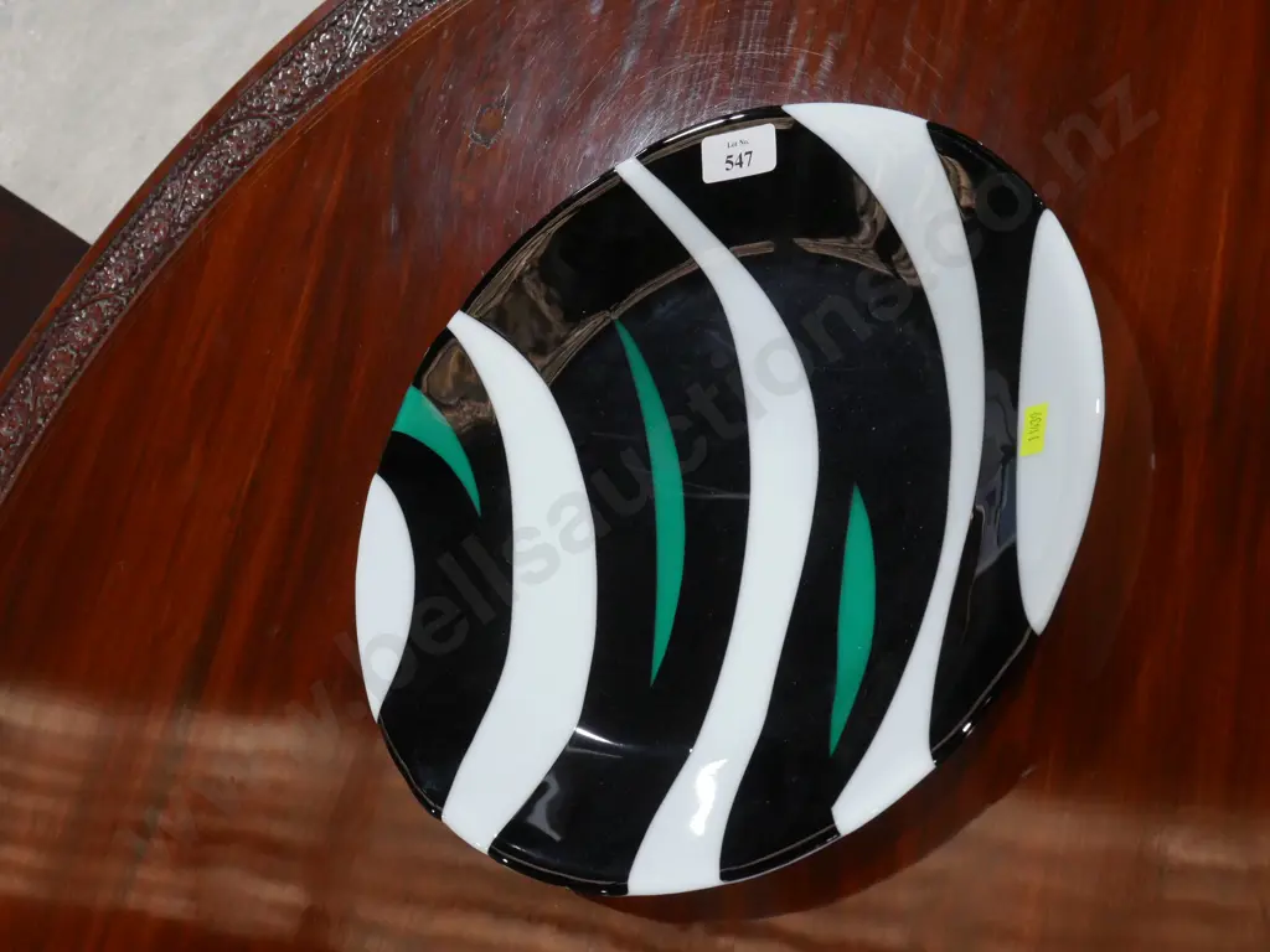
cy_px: 476
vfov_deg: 29.1
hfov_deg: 38.2
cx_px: 635
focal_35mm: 50
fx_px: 1834
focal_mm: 25
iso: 2000
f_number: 9
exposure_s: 1/60
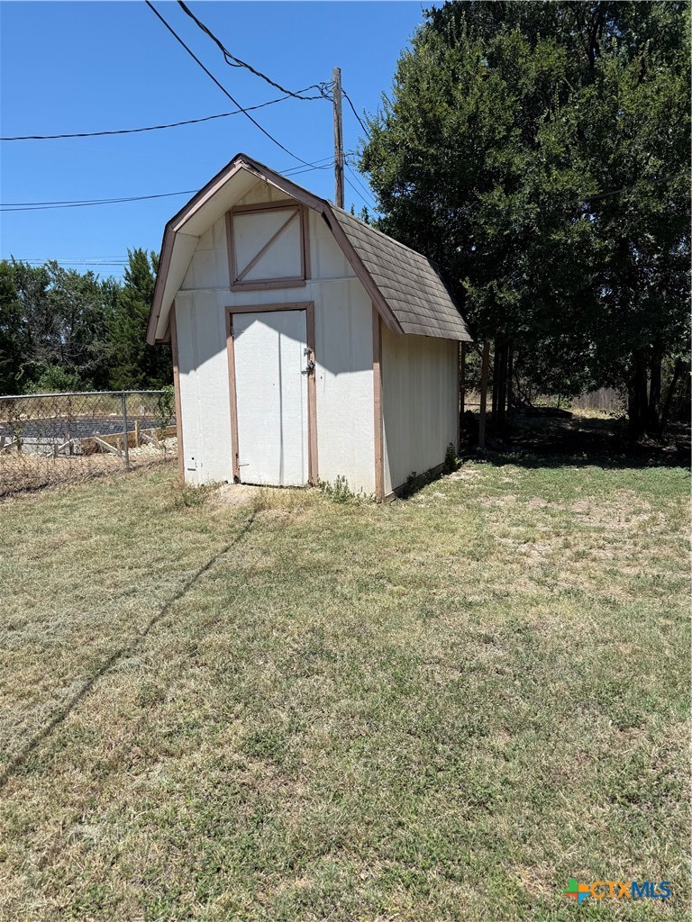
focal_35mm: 24
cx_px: 346
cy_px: 461
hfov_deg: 56.8
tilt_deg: -8.4
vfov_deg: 71.6
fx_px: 640
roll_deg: -2.0
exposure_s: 1/4405
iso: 80
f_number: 1.78
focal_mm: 6.76
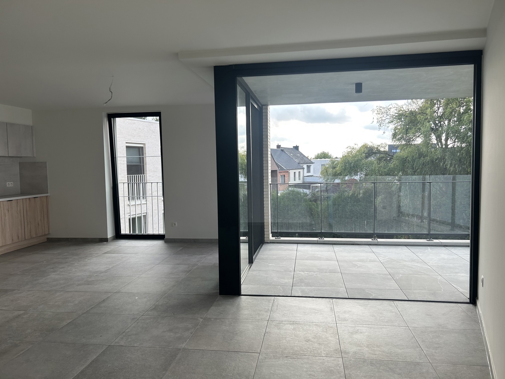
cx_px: 252
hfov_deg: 67.3
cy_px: 190
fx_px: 379
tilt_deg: -3.4
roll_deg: +0.5
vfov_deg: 53.1
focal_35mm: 26
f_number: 1.5
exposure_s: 1/452
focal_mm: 5.7
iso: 50
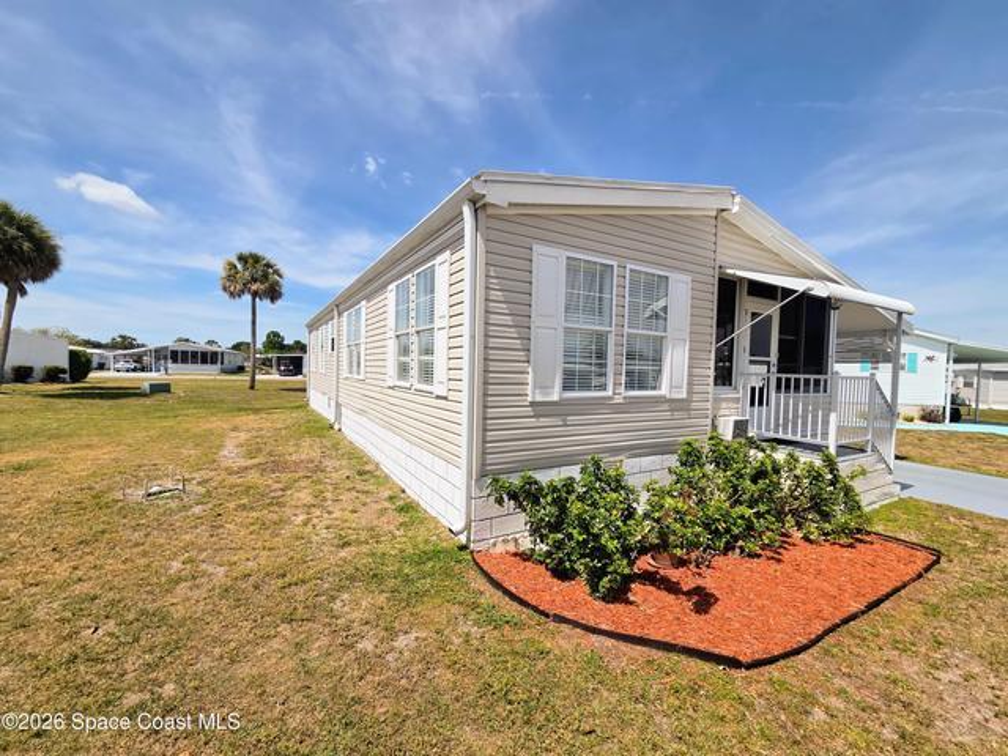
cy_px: 378
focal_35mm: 13
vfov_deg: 89.9
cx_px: 504
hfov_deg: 106.2
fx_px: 379
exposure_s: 1/3018
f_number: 2.2
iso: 50
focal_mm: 2.2
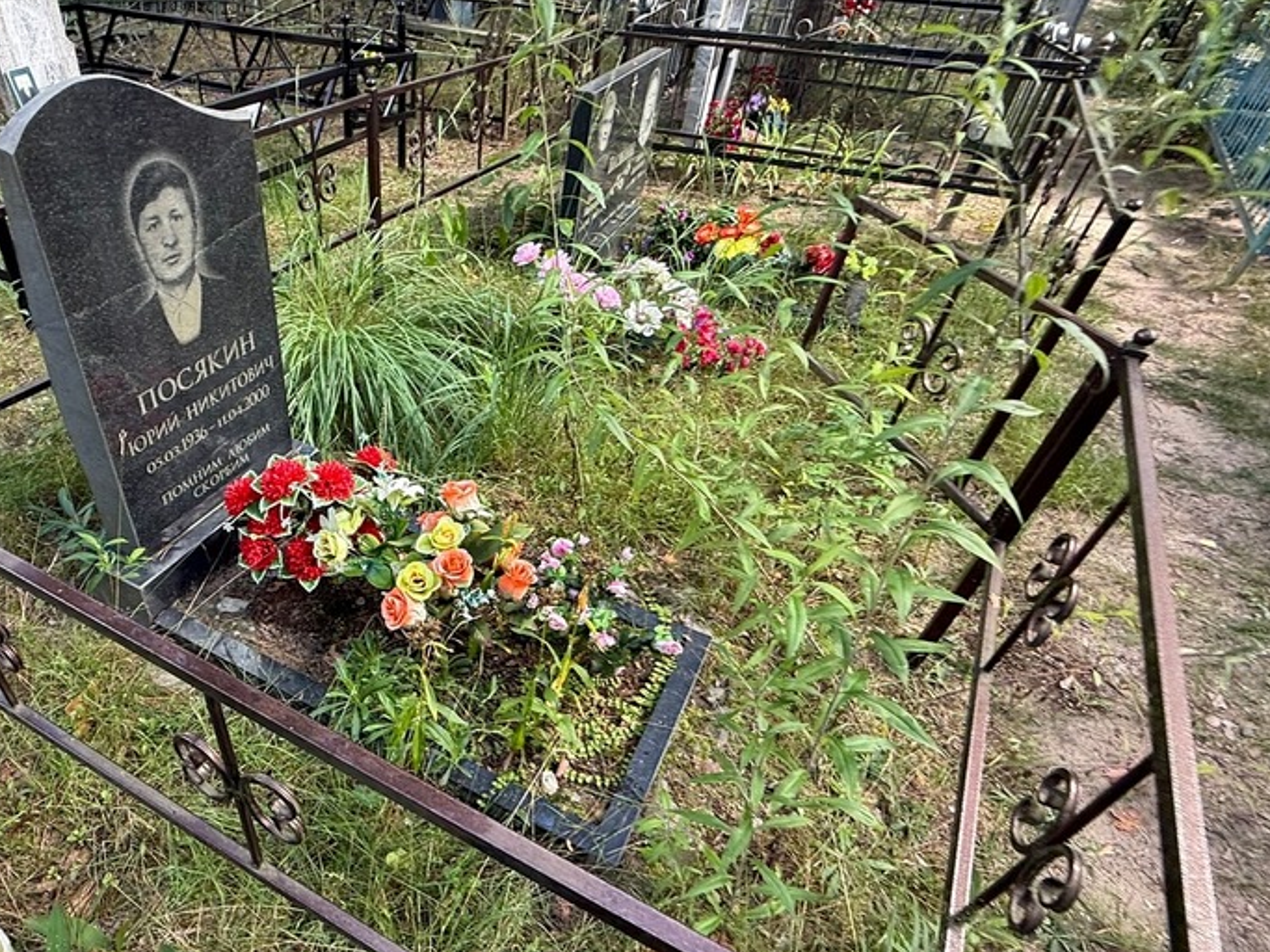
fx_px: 770
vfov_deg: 63.0
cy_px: 563
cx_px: 452
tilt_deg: -38.3
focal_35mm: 21
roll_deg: +8.3
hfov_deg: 77.1
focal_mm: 2.22
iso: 80
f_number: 2.2
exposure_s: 1/99
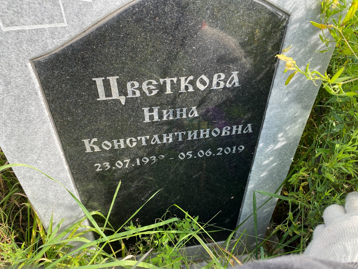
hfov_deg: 67.3
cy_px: 134
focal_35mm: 26
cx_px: 179
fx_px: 269
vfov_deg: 53.1
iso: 32
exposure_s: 1/337
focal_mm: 4.25
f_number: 1.8
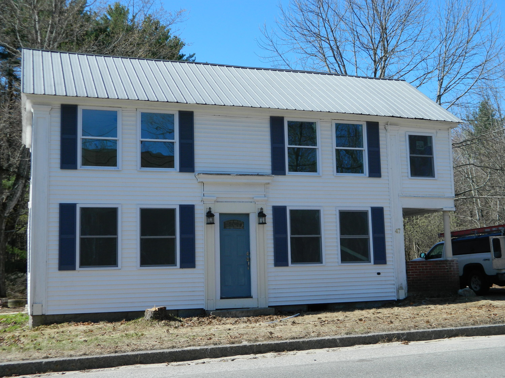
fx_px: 686
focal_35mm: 47
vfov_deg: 30.9
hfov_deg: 40.4
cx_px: 252
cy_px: 189
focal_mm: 8.4
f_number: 3.6
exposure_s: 1/640
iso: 80
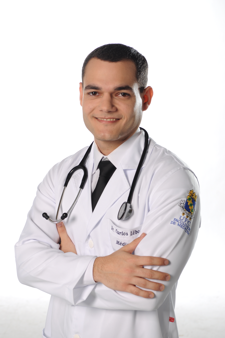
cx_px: 112
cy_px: 169
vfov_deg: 27.0
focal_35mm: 75
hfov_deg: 18.1
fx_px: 705
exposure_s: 1/125
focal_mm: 50
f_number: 5.6
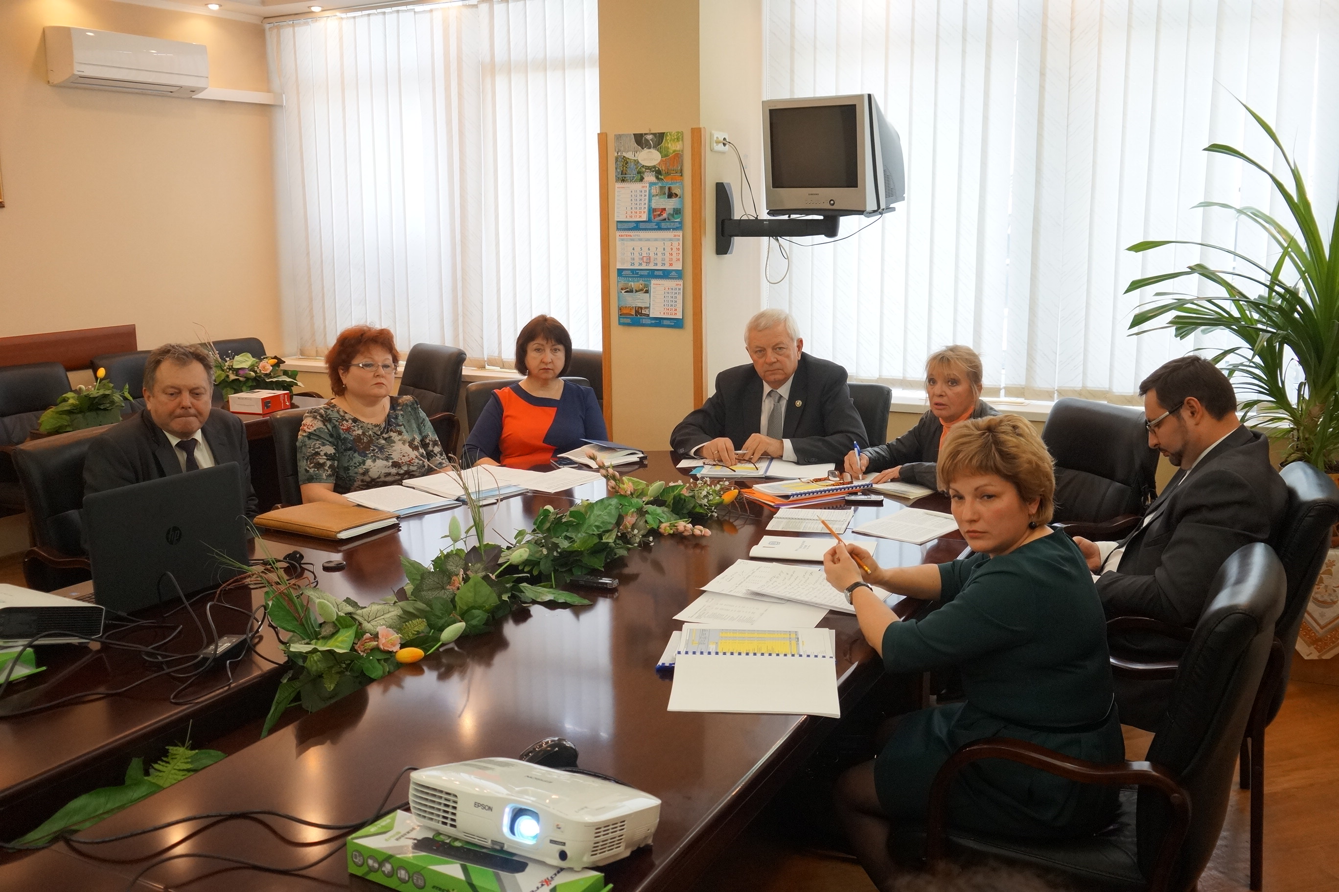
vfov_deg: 41.7
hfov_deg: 59.5
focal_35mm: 32
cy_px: 446
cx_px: 670
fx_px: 1172
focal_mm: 21
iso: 1000
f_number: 4.5
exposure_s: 1/160
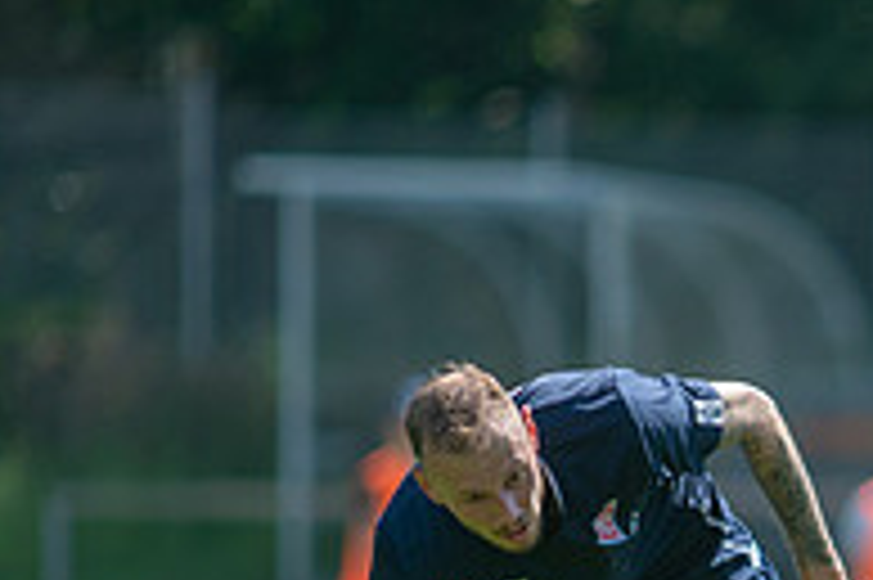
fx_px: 30456
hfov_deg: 1.6
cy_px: 719
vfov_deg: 1.1
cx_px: 1228
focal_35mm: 1257
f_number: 4
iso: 360
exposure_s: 1/2000
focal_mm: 420
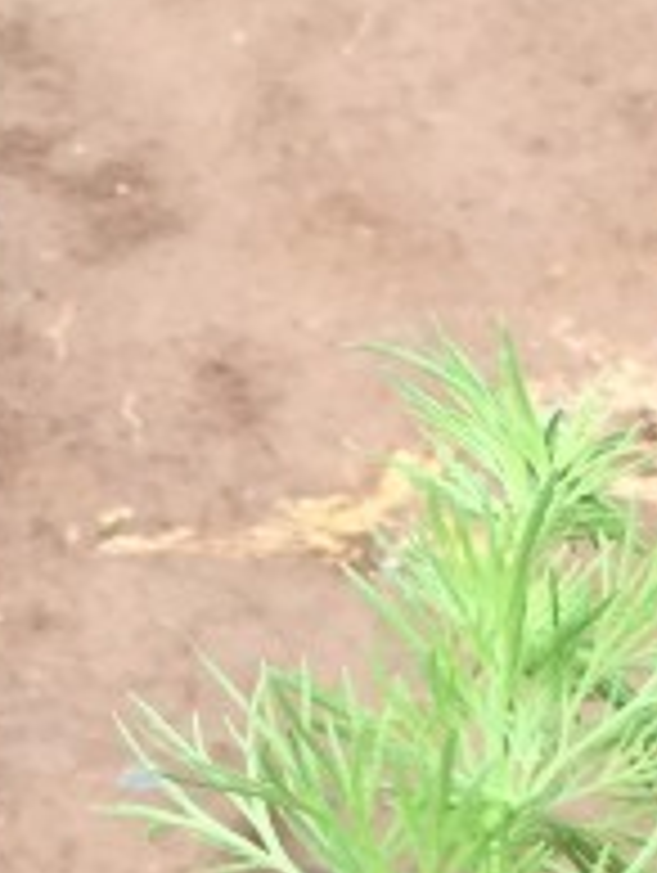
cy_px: 1732
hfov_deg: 9.2
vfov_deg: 11.3
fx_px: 4015
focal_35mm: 159
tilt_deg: -45.1
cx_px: 868
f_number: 2.2
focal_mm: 4.15
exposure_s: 1/507
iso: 32
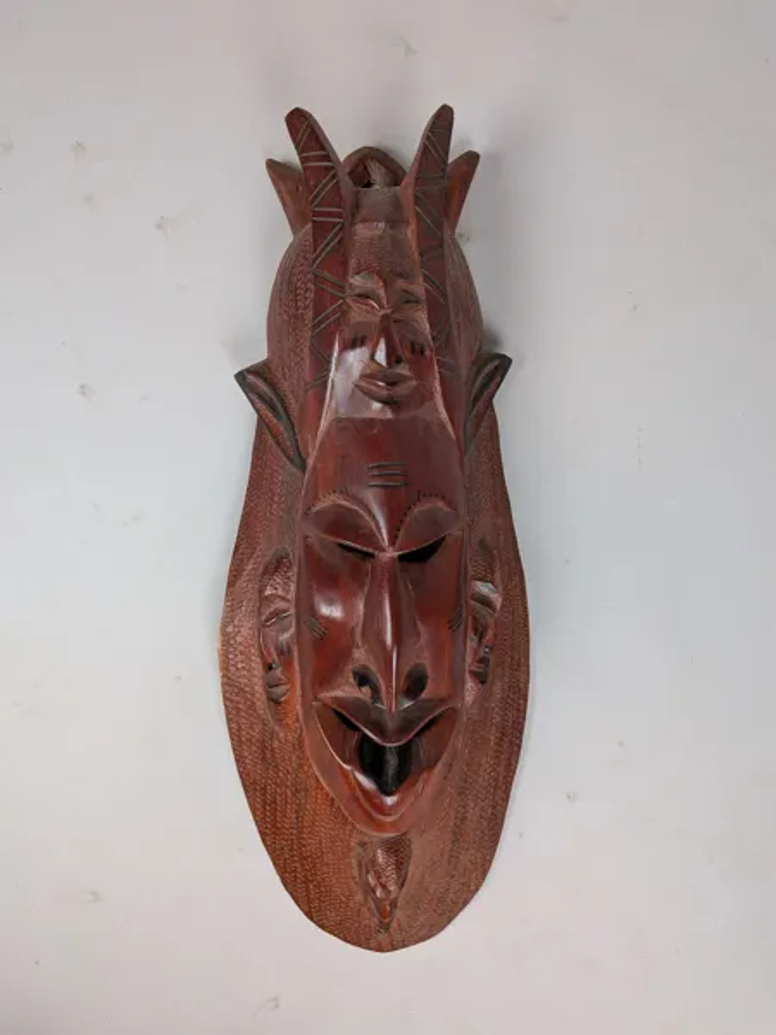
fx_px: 717
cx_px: 388
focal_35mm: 24
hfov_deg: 56.8
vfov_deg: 71.6
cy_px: 518
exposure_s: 1/50
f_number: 1.7
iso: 47
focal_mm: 4.53
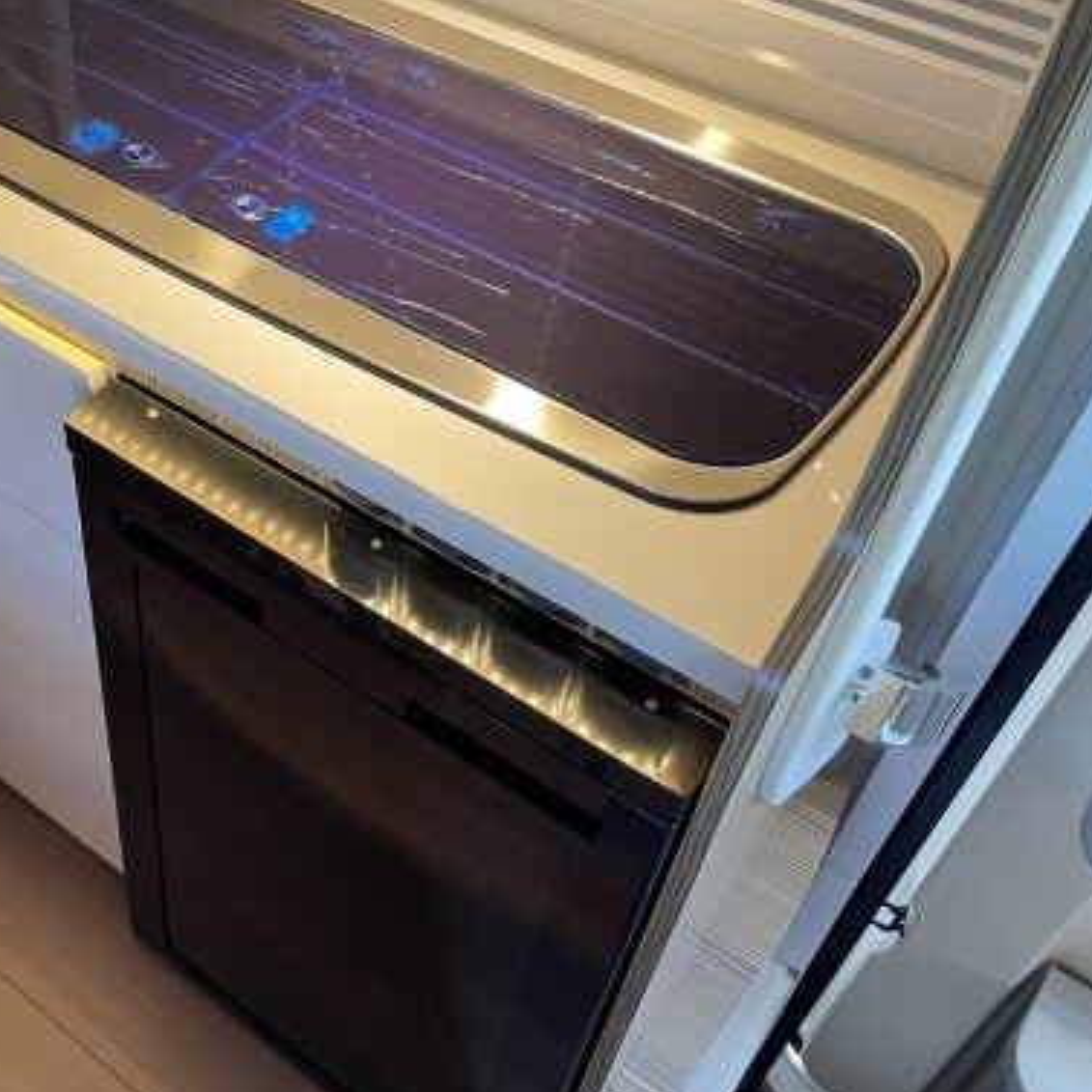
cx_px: 232
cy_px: 507
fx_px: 1392
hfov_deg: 41.2
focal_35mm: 39
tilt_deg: -46.8
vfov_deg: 42.8
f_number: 1.6
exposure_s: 1/72
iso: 125
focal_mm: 4.2
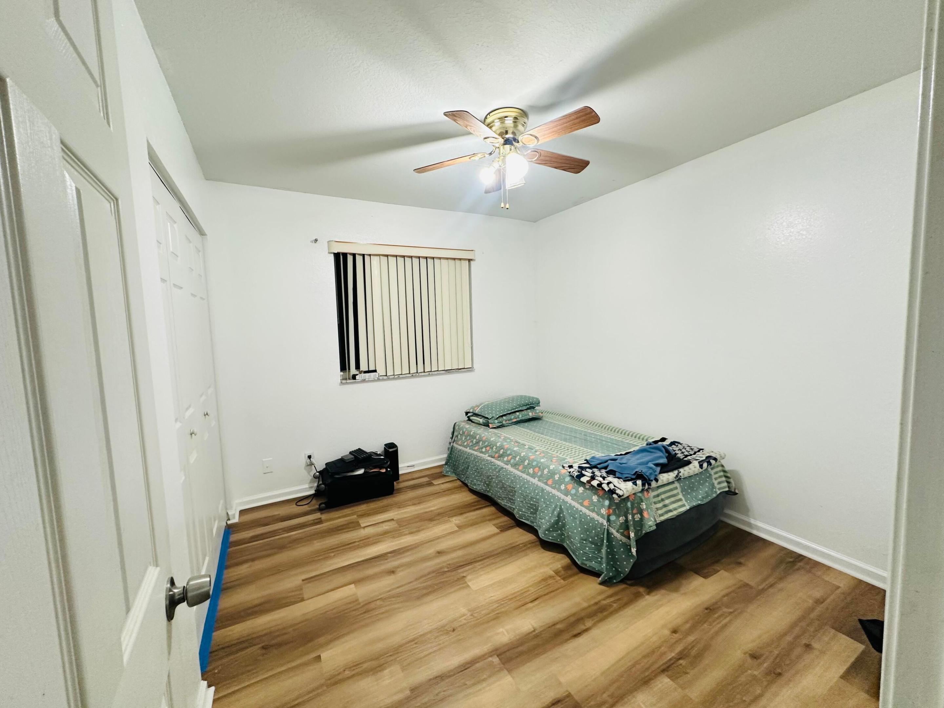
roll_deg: +1.2
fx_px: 382
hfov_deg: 102.1
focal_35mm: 14
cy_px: 354
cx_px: 472
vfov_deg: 85.7
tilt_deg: -4.9
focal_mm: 2.22
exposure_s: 1/60
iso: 200
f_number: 2.2
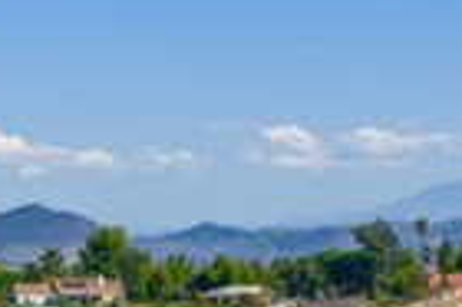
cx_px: 165
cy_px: 290
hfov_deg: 10.0
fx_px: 2628
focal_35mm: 205
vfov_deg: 6.7
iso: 125
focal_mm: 14.45
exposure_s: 1/3200
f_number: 2.8
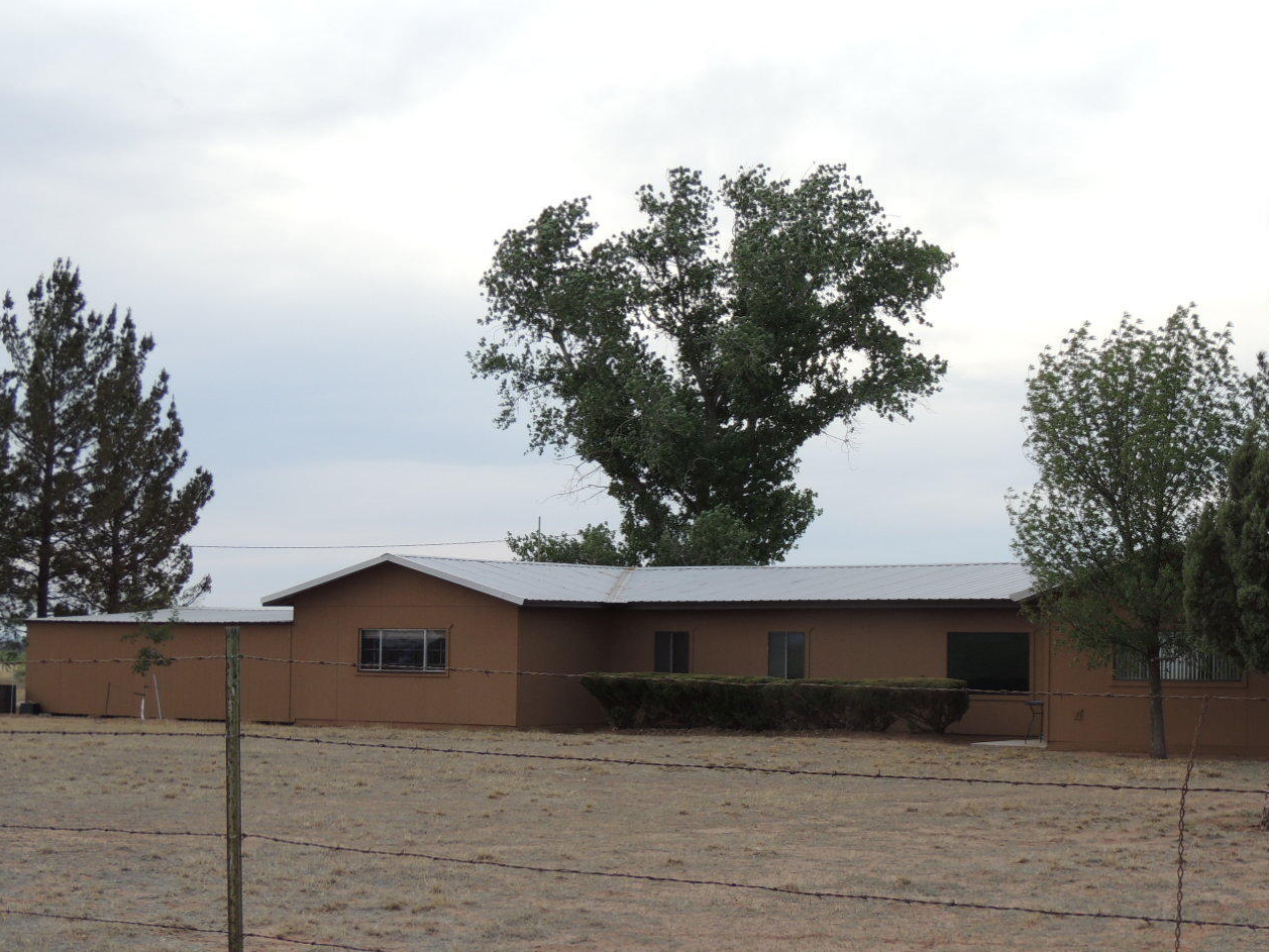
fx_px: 2566
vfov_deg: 21.0
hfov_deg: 27.7
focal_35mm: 70
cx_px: 789
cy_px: 570
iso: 110
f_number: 3.7
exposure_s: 1/60
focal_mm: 9.8
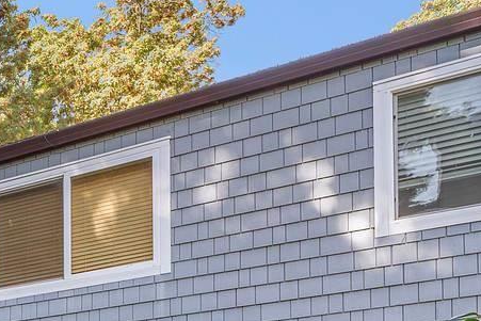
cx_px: -300
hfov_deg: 23.9
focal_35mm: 59
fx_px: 789
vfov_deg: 19.8
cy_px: 488
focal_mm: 13
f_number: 9
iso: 125
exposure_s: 1/8
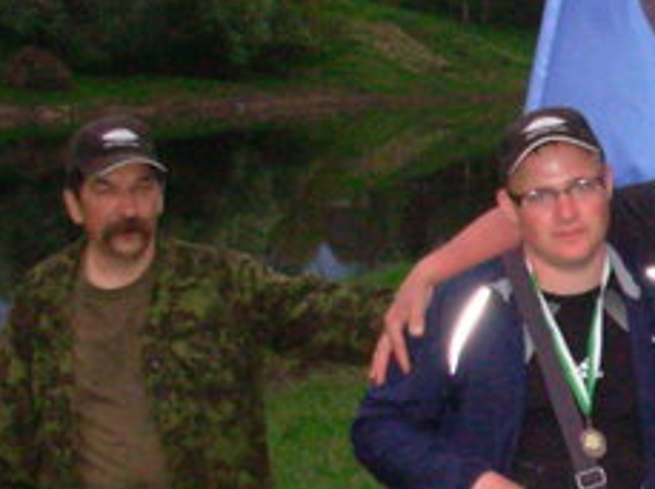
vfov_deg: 11.1
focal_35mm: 133
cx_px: 858
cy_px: 297
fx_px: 2513
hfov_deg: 14.2
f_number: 2.9
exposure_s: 1/128
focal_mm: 6.3
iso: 200
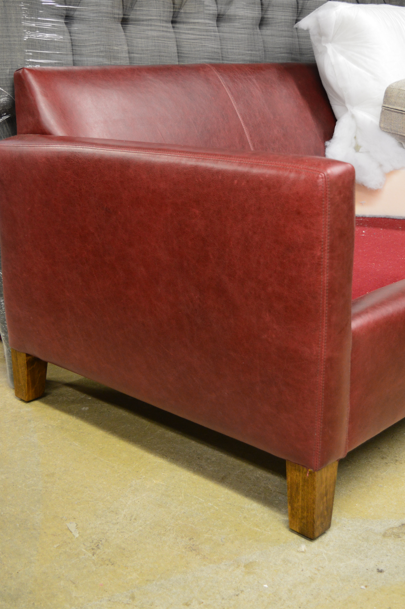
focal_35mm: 48
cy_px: 281
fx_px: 805
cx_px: 190
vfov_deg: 41.4
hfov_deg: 28.3
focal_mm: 27
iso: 800
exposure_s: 1/15
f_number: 4.5
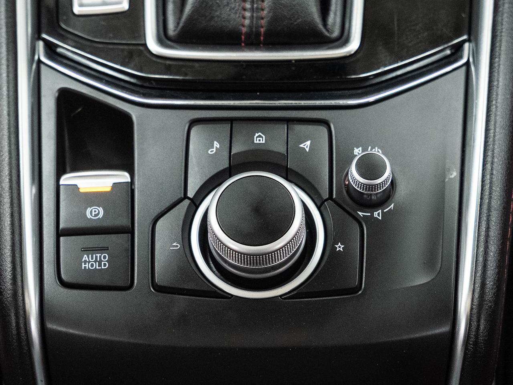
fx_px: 1416
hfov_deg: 20.5
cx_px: 285
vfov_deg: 15.4
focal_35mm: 96
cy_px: 306
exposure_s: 1/50
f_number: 4.5
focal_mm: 55.4
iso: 2000
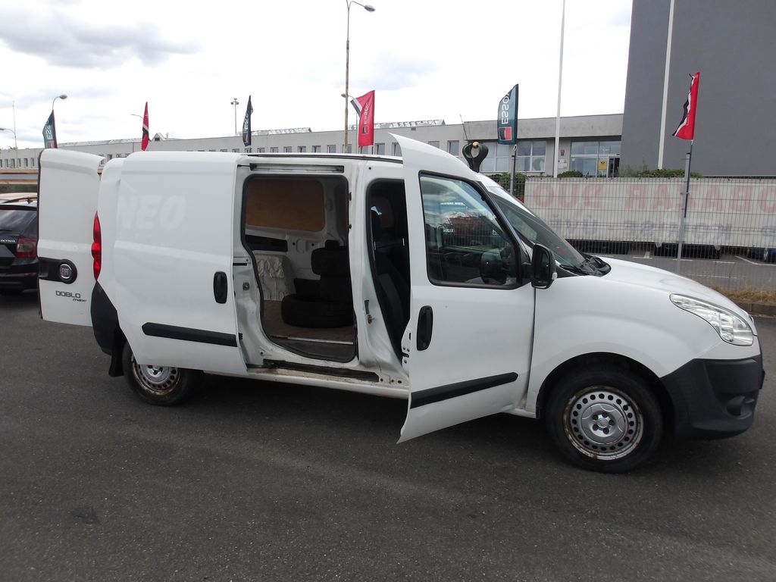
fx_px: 605
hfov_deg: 65.3
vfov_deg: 51.4
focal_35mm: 27
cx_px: 388
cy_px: 291
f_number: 3
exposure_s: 1/823
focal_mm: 4.9
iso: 100
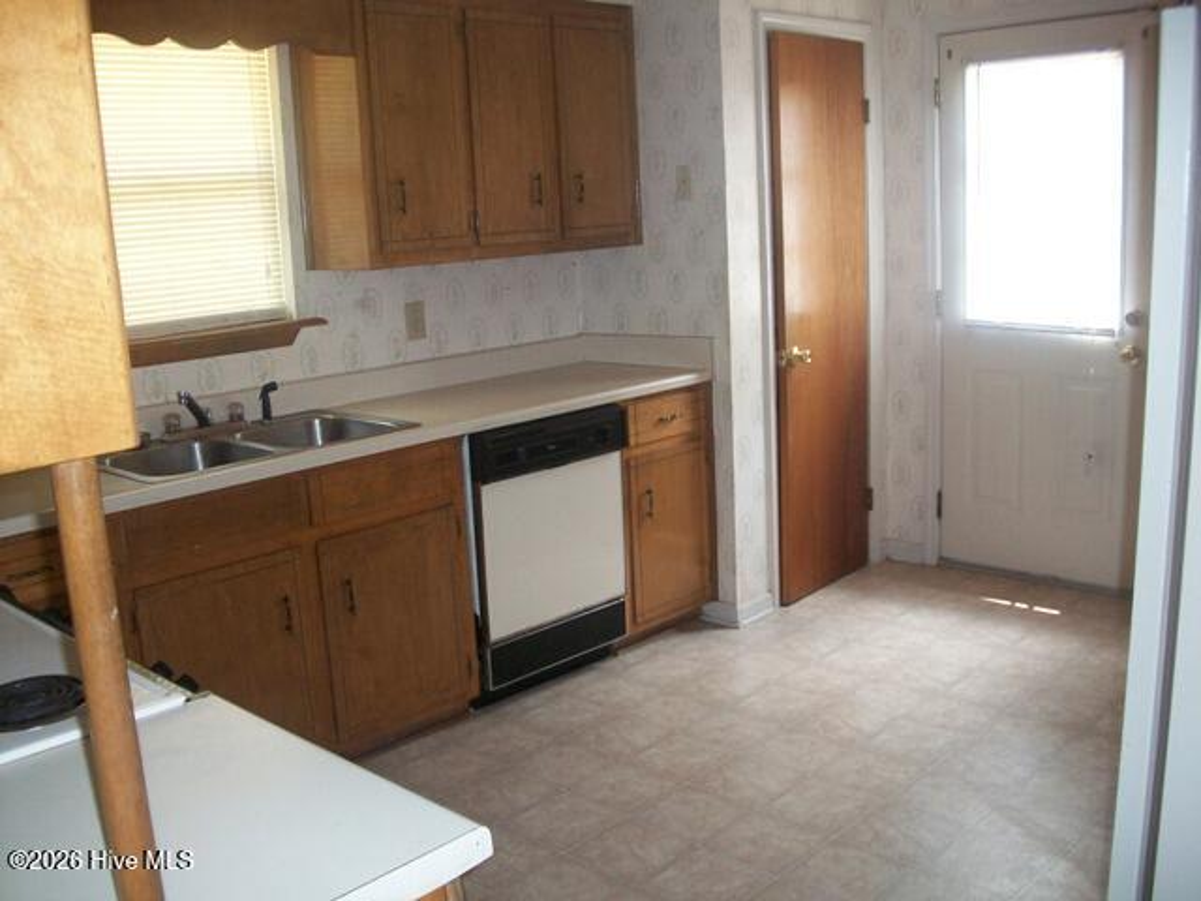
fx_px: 1110
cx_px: 600
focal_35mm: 32
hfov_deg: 56.8
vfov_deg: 44.2
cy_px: 450
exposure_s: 1/30
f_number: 2.9
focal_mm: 5.7
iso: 160
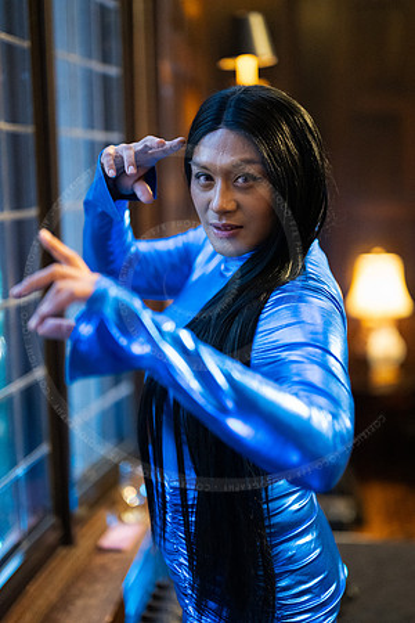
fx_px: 865
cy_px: 312
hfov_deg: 27.0
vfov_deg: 39.6
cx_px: 208
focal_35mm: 50
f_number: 1.2
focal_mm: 50
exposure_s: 1/125
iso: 8000
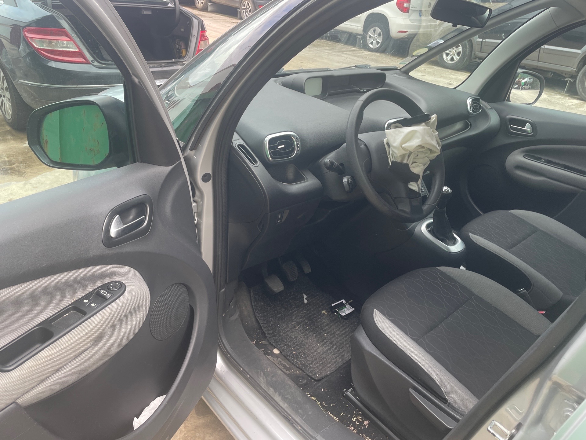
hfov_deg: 67.3
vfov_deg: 53.1
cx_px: 293
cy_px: 220
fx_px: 440
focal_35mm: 26
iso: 32
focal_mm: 4.2
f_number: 1.6
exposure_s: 1/137
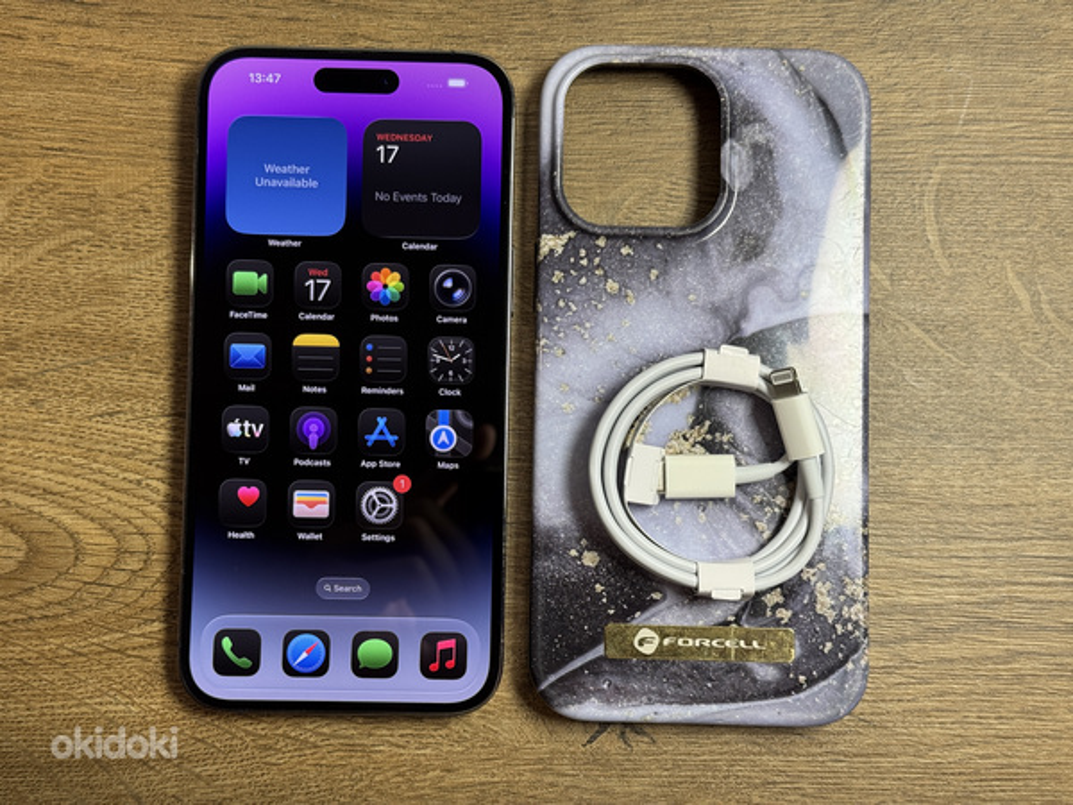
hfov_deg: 39.7
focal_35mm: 48
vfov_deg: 30.3
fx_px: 1488
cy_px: 402
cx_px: 536
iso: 100
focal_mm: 6.76
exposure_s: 1/60
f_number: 1.78
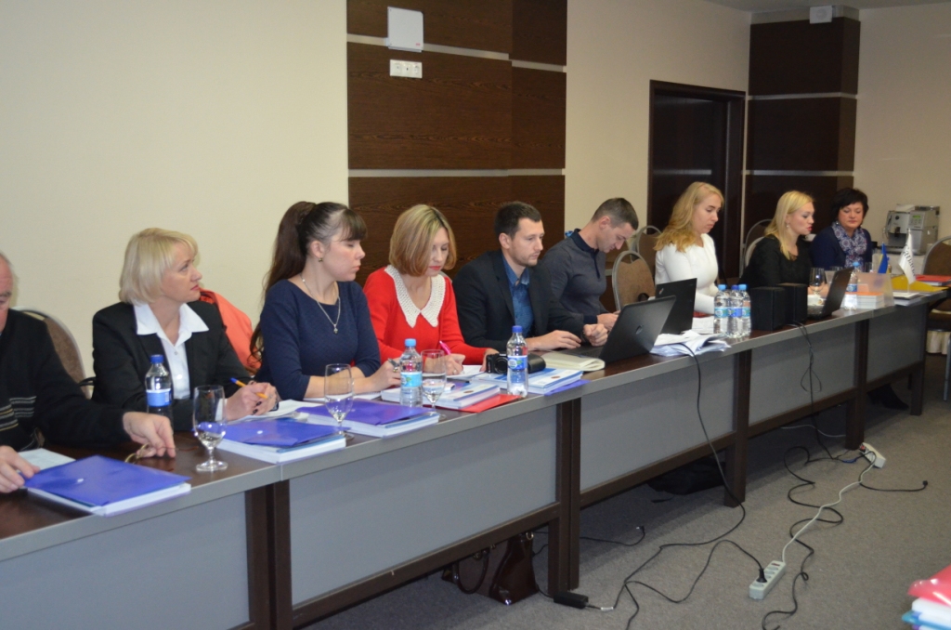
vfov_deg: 34.1
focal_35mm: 39
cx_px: 476
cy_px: 315
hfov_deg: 49.6
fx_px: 1028
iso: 2500
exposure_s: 1/60
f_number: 4.2
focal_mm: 26
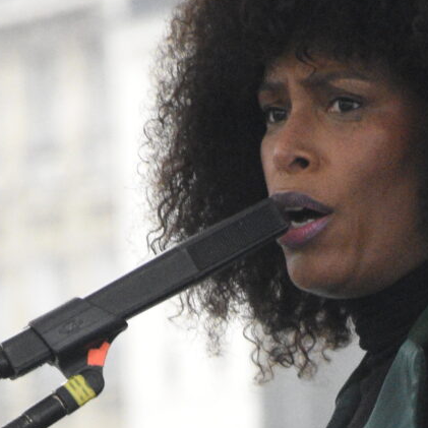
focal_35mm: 1084
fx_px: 15164
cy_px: 879
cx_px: 349
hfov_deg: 1.6
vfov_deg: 1.6
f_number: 5.6
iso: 3200
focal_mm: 140
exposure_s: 1/250
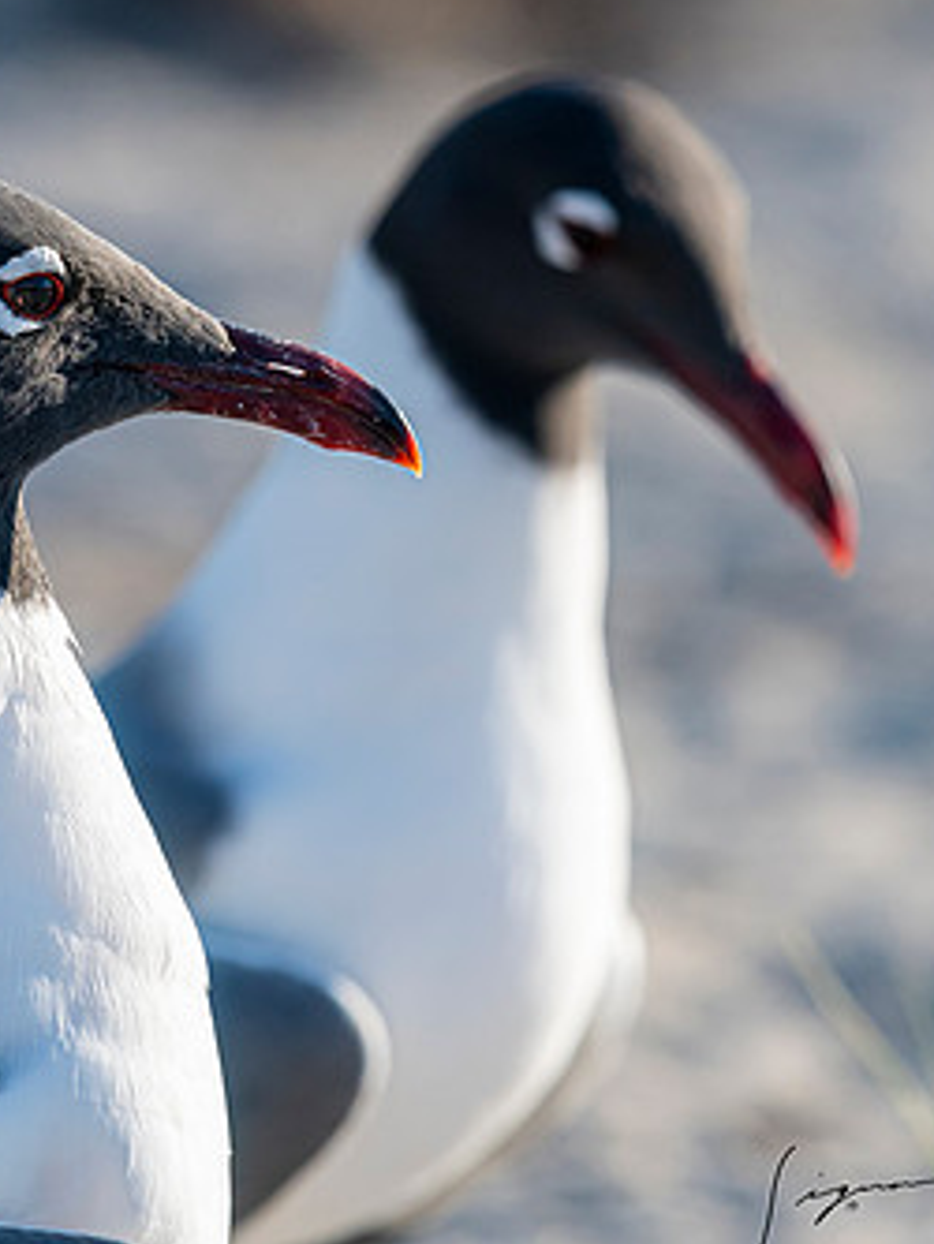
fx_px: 25778
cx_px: 385
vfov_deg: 2.8
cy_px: 234
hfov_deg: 2.1
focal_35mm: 717
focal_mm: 300
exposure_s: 1/2000
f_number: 5.6
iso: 500
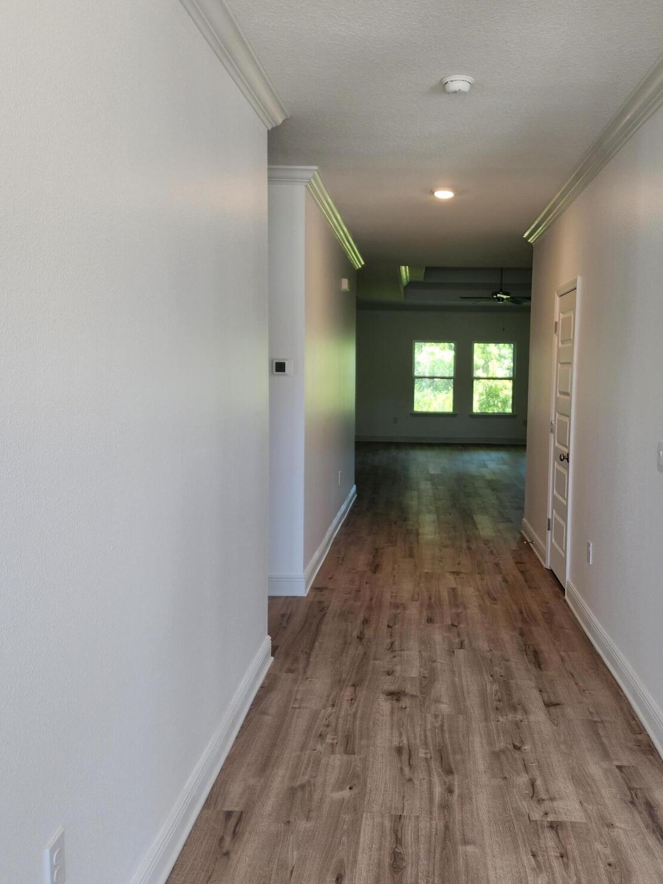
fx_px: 792
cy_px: 440
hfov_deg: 45.1
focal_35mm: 31
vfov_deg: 58.4
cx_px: 409
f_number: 1.8
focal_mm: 6.4
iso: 64
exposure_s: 1/120
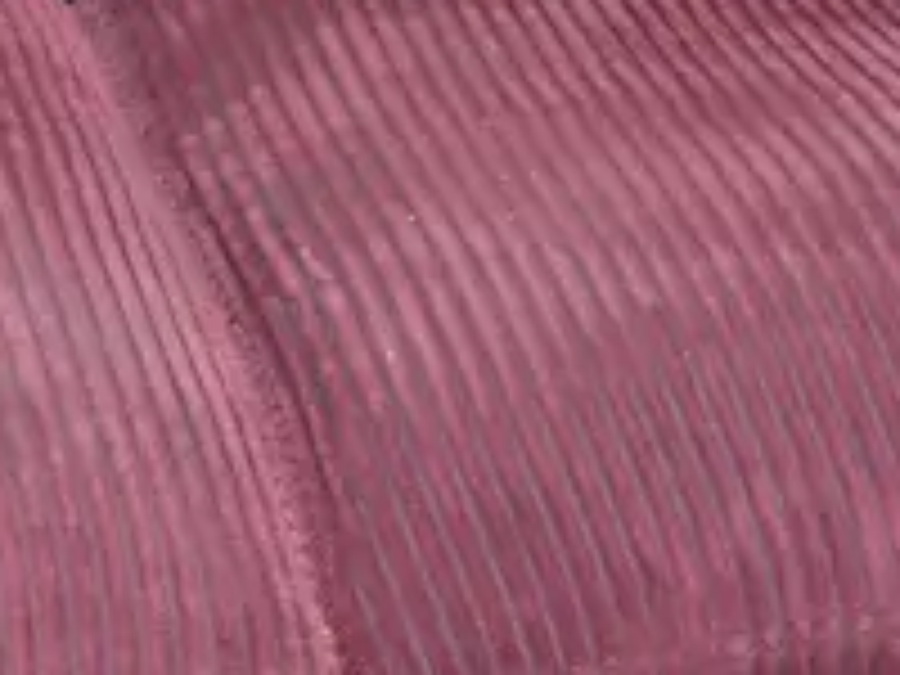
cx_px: 135
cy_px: 227
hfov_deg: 12.0
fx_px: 4264
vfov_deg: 9.0
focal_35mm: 164
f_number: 4
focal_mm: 16
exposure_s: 1/60
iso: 1000
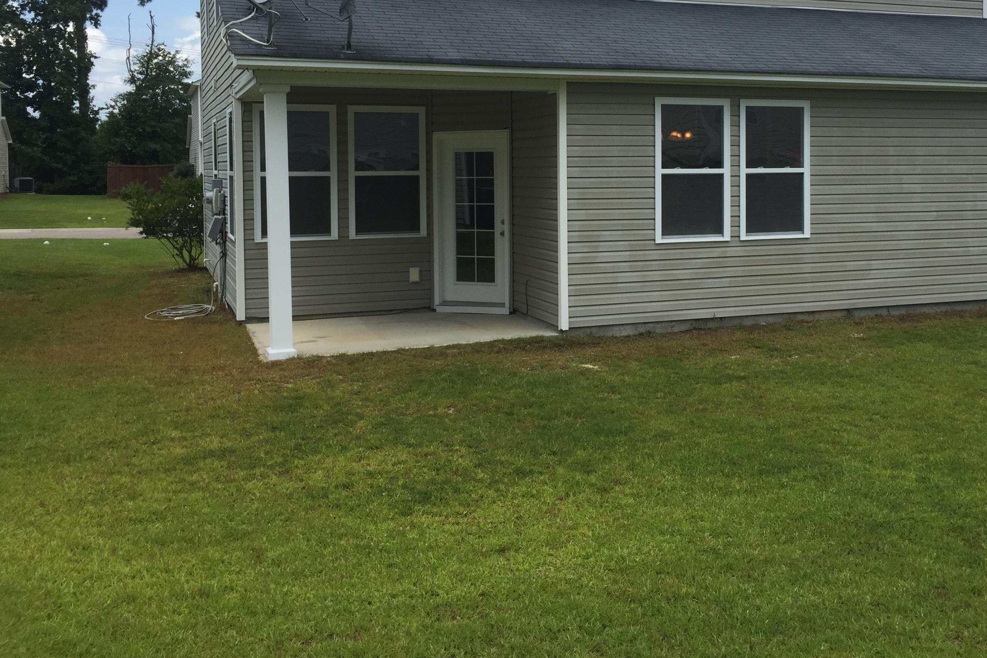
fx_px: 1042
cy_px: 196
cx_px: 609
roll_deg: +0.5
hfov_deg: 50.3
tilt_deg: -1.3
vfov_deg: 34.6
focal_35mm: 38
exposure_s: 1/1464
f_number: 2.2
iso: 32
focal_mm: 4.15
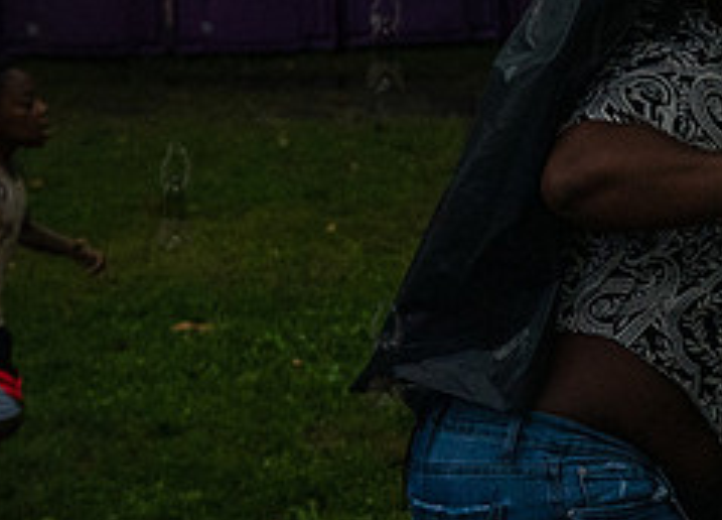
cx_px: 895
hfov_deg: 15.9
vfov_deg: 12.0
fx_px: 2467
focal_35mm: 120
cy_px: 218
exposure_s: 1/320
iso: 4000
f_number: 3.2
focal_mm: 35
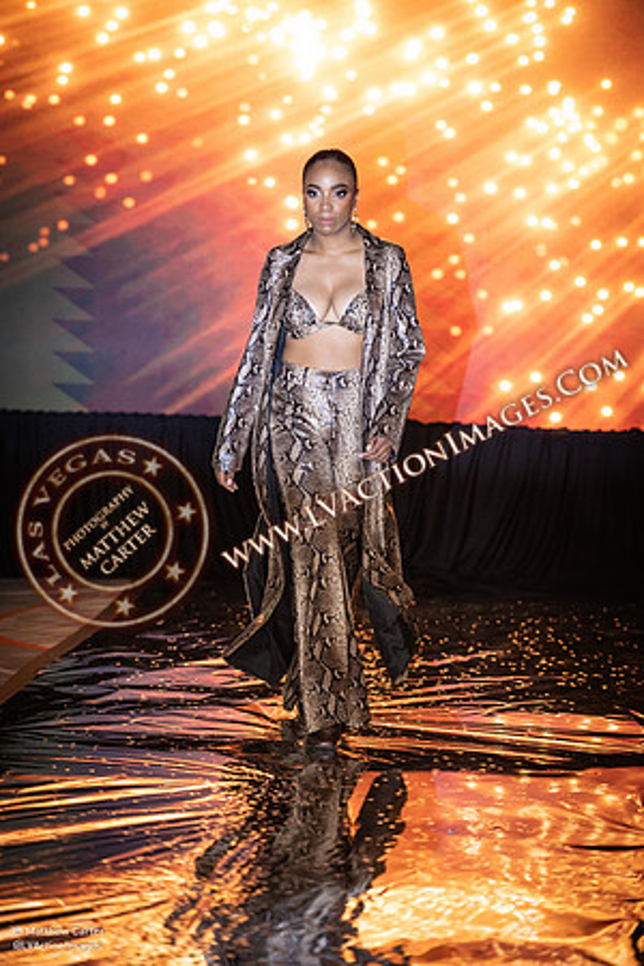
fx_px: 4159
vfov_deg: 13.2
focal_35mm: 155
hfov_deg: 8.9
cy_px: 483
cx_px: 322
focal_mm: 155
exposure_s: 1/200
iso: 1600
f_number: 2.8
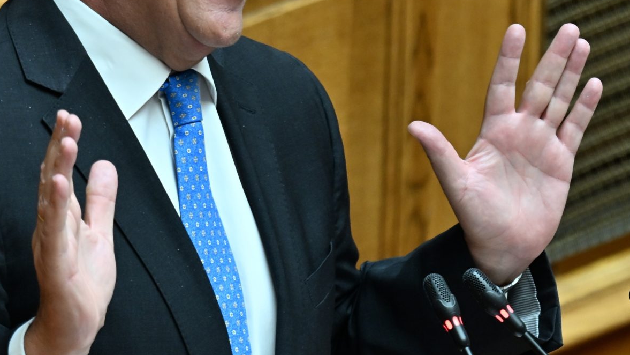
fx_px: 17122
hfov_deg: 2.1
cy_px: 167
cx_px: 320
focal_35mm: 1025
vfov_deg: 1.2
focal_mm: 450
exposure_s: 1/200
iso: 1800
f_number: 6
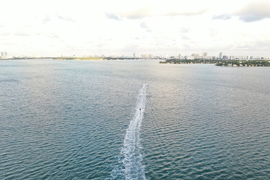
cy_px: 90
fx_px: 210
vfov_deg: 46.4
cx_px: 135
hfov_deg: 65.5
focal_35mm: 28
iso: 100
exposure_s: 1/120
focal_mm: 10.26
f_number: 4
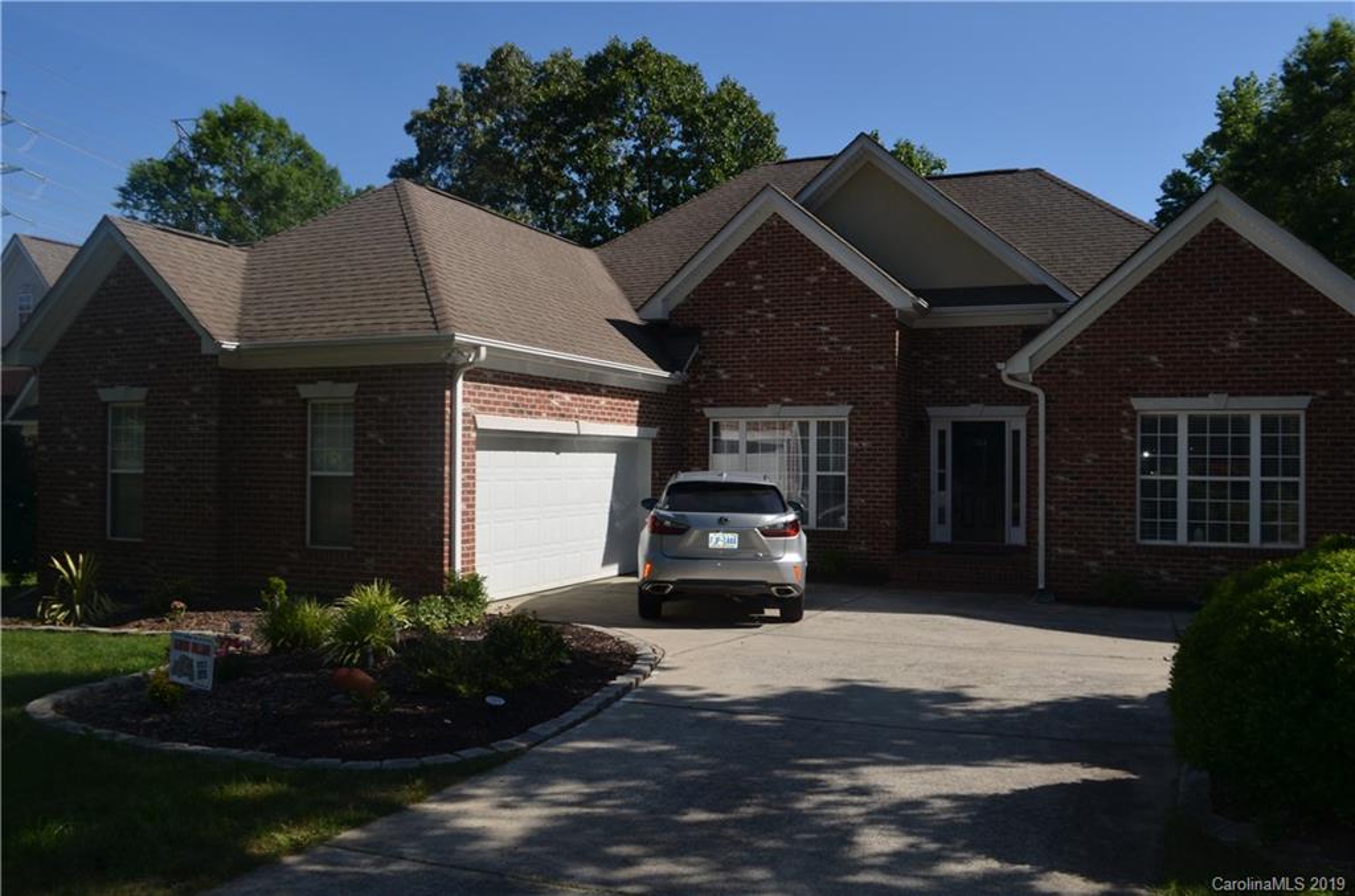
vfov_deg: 47.7
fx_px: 1014
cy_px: 448
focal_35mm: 27
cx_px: 678
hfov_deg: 67.5
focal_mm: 18
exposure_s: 1/200
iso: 100
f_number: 9
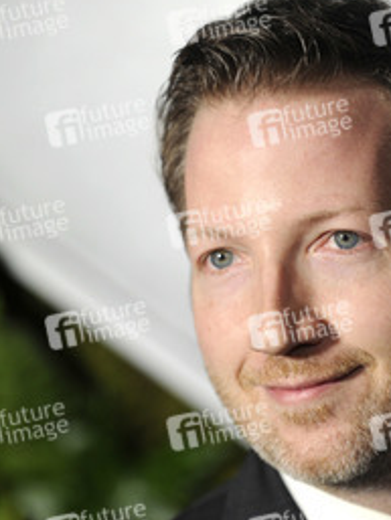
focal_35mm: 219
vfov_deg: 9.0
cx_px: 245
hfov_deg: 6.8
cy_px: 275
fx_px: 3296
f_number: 2.8
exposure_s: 1/1000
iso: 1600
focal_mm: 130
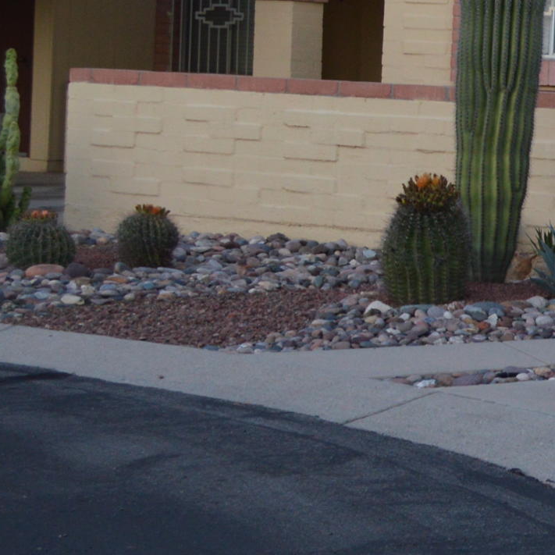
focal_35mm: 129
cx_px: 1115
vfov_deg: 13.5
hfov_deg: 12.0
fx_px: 2340
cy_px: 122
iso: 400
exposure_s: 1/125
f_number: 5.6
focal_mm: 24
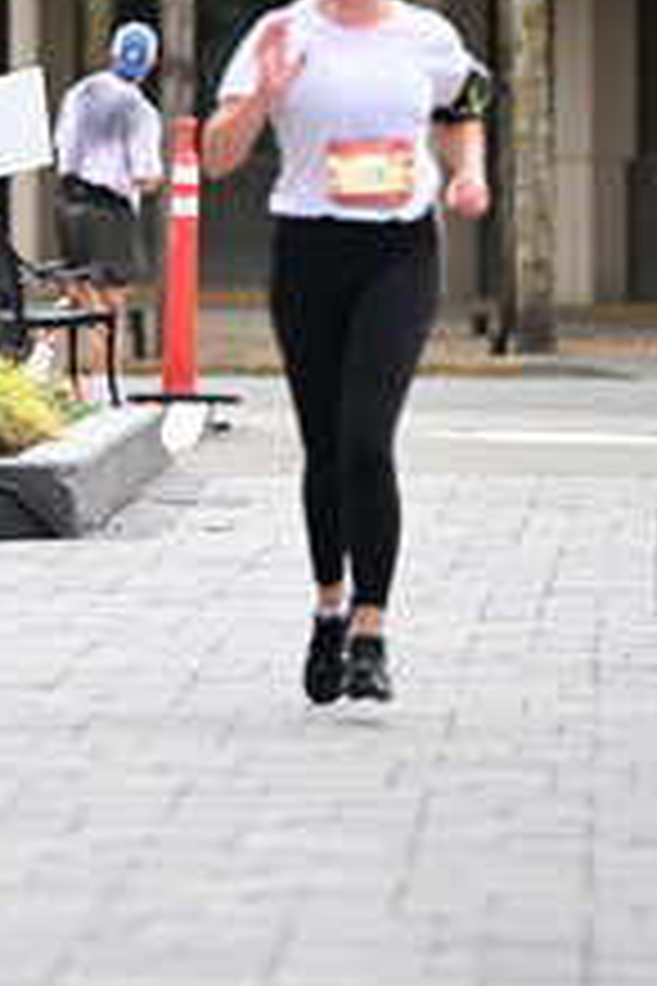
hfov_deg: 2.7
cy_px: -18
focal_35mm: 502
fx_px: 13741
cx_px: -20
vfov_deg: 4.1
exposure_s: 1/2000
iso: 640
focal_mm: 200
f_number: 2.8
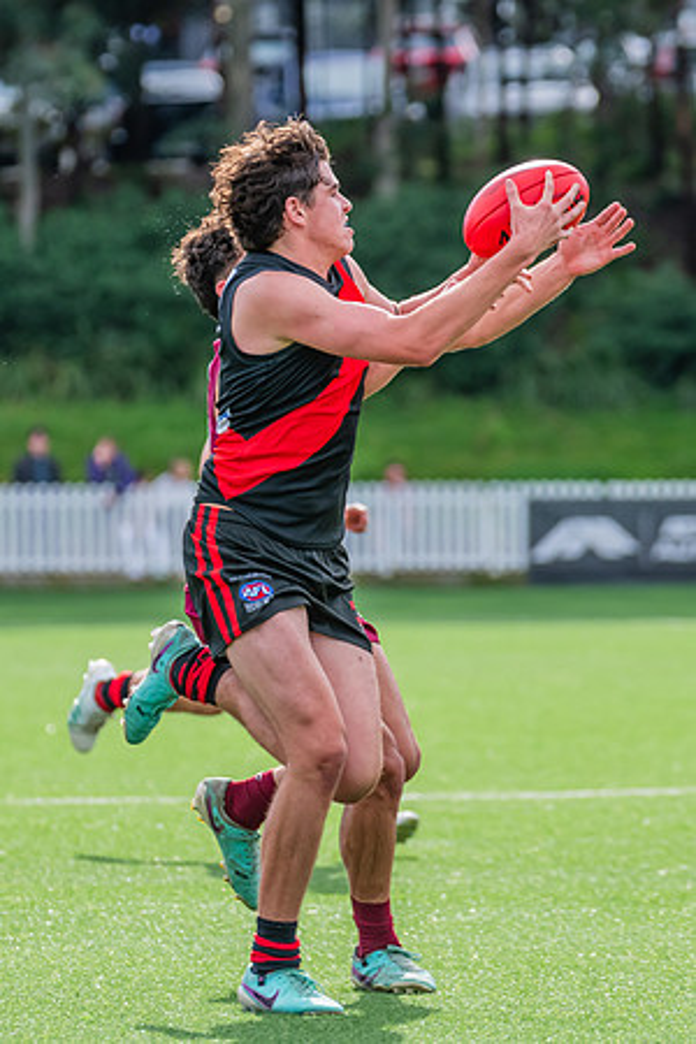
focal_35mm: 393
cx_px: 264
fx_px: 11395
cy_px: 499
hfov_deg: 3.5
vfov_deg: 5.2
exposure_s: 1/1250
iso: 800
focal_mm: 250
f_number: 6.3
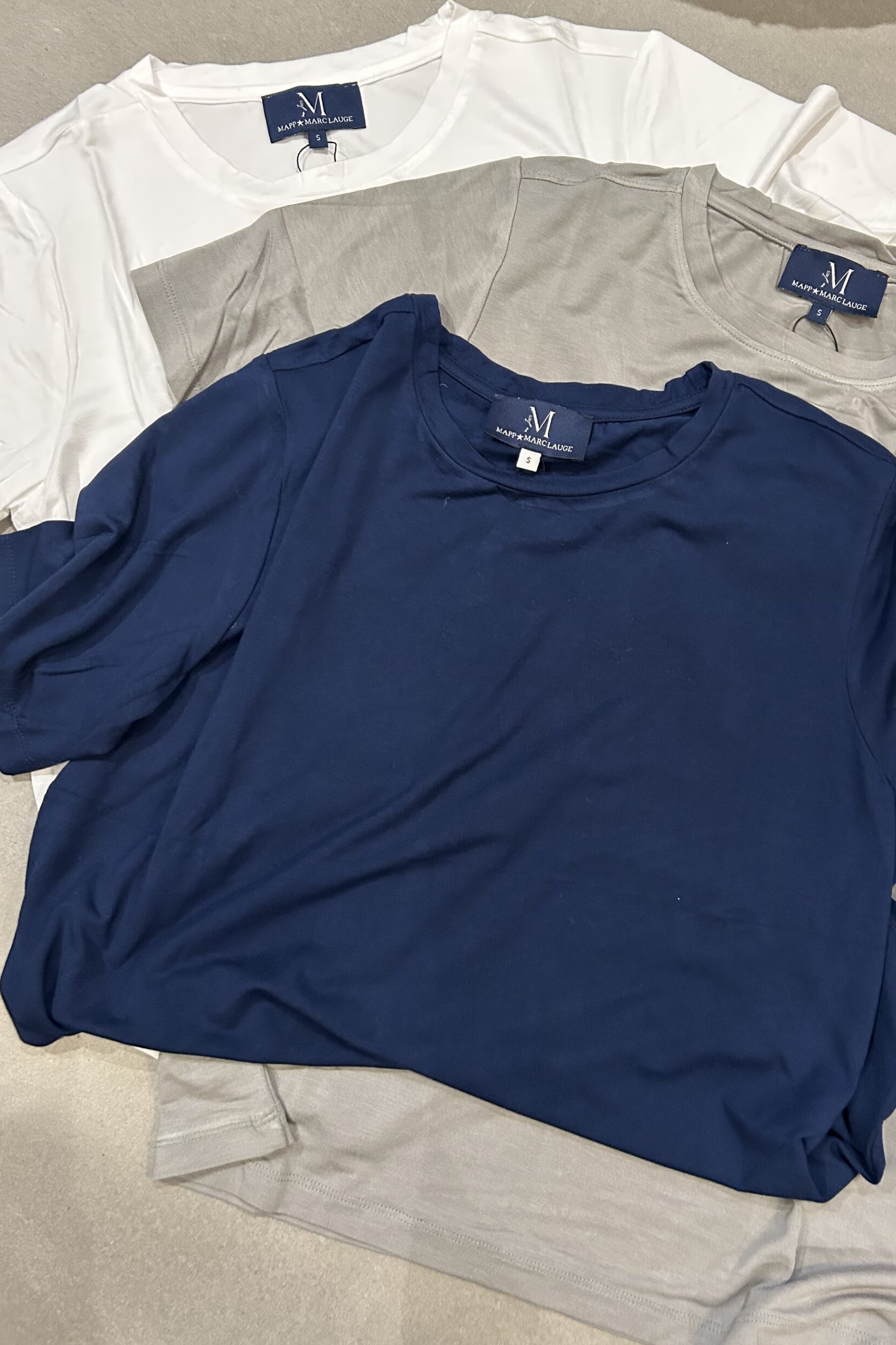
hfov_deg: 46.3
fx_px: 1045
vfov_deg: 65.5
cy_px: 669
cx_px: 507
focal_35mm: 28
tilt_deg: -81.8
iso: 400
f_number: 1.5
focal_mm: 5.7
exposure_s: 1/50
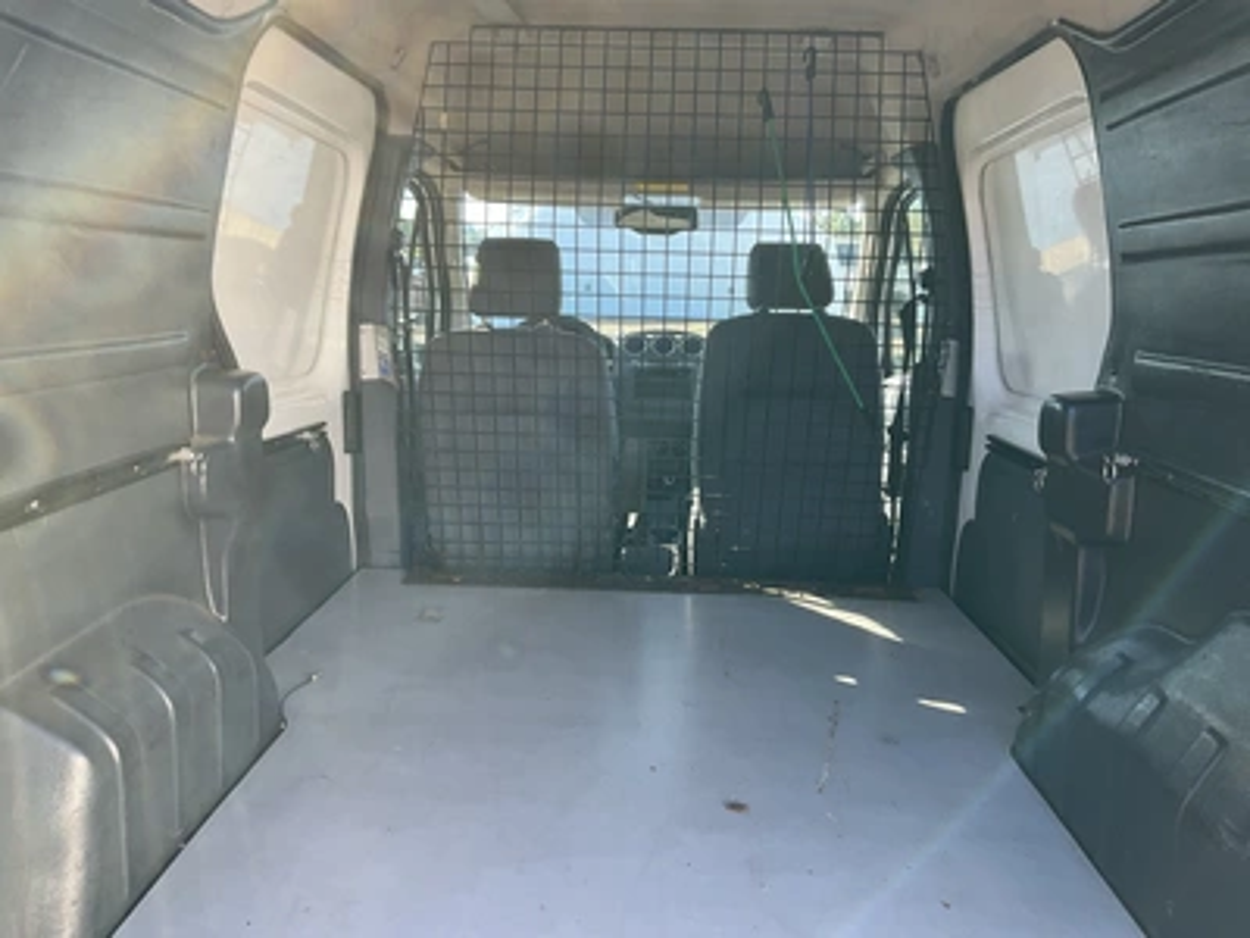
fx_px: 1047
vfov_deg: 48.2
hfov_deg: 61.7
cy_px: 469
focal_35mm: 29
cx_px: 625
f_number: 1.8
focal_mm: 3
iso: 20
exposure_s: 1/122
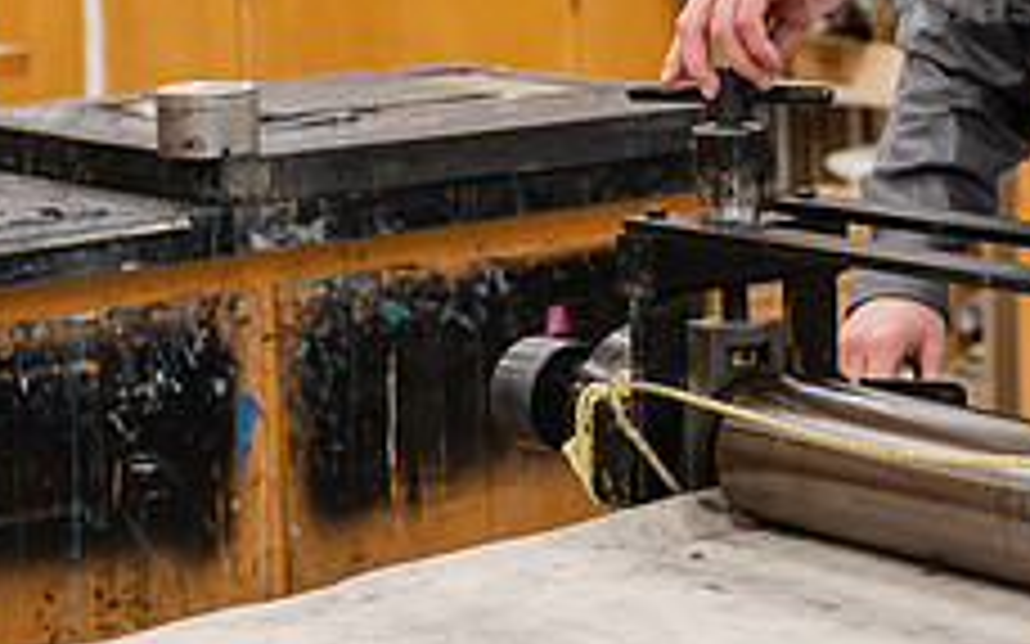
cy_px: 97
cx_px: 598
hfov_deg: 15.6
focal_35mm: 134
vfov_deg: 9.7
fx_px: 3761
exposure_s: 1/100
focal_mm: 52
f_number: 3.5
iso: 400
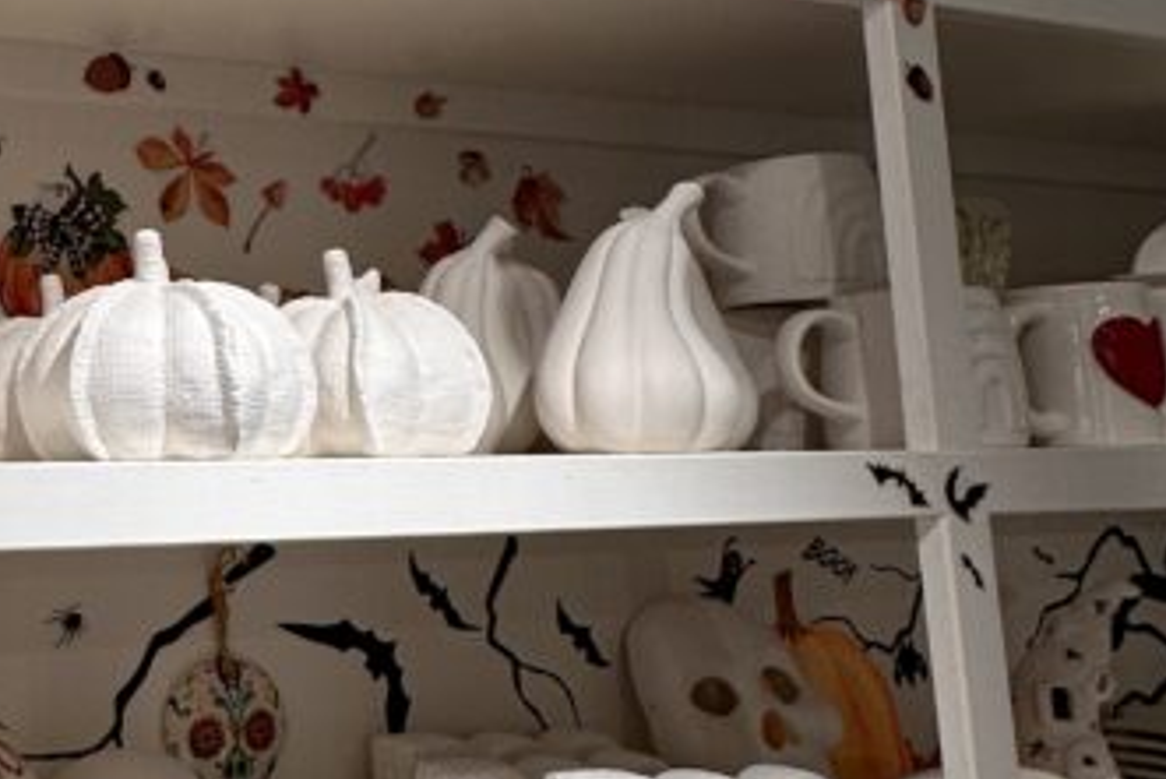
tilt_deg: +7.8
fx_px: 1458
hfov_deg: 36.8
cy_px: 282
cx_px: -116
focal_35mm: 45
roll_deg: +0.5
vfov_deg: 29.8
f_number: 2.2
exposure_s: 1/120
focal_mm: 2.22
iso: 100
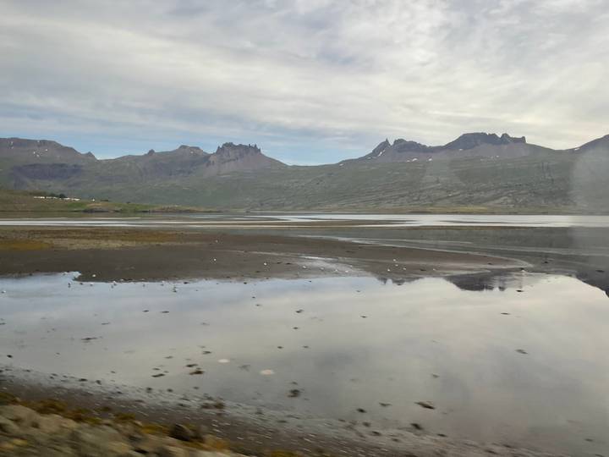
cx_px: 304
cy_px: 228
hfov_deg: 61.7
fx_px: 510
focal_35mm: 29
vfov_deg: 48.2
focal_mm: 3
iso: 20
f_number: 1.8
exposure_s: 1/120
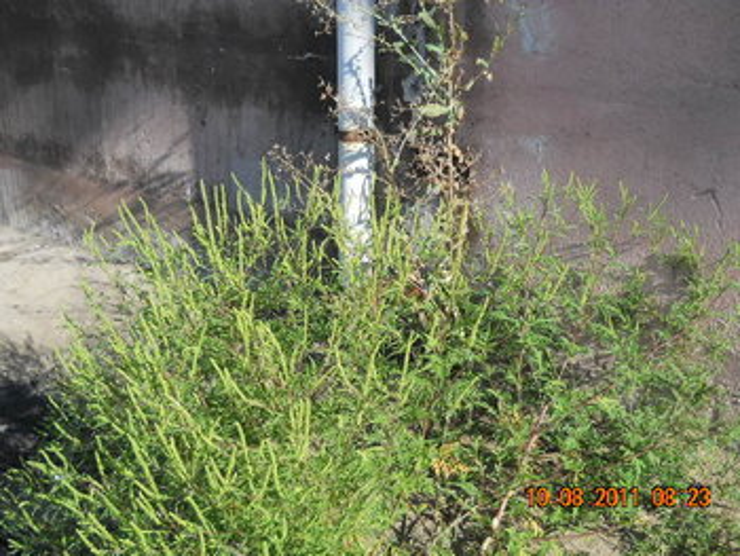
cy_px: 278
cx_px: 370
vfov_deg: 35.2
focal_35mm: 41
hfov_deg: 45.7
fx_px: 877
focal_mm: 6.72
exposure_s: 1/160
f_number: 5.5
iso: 80
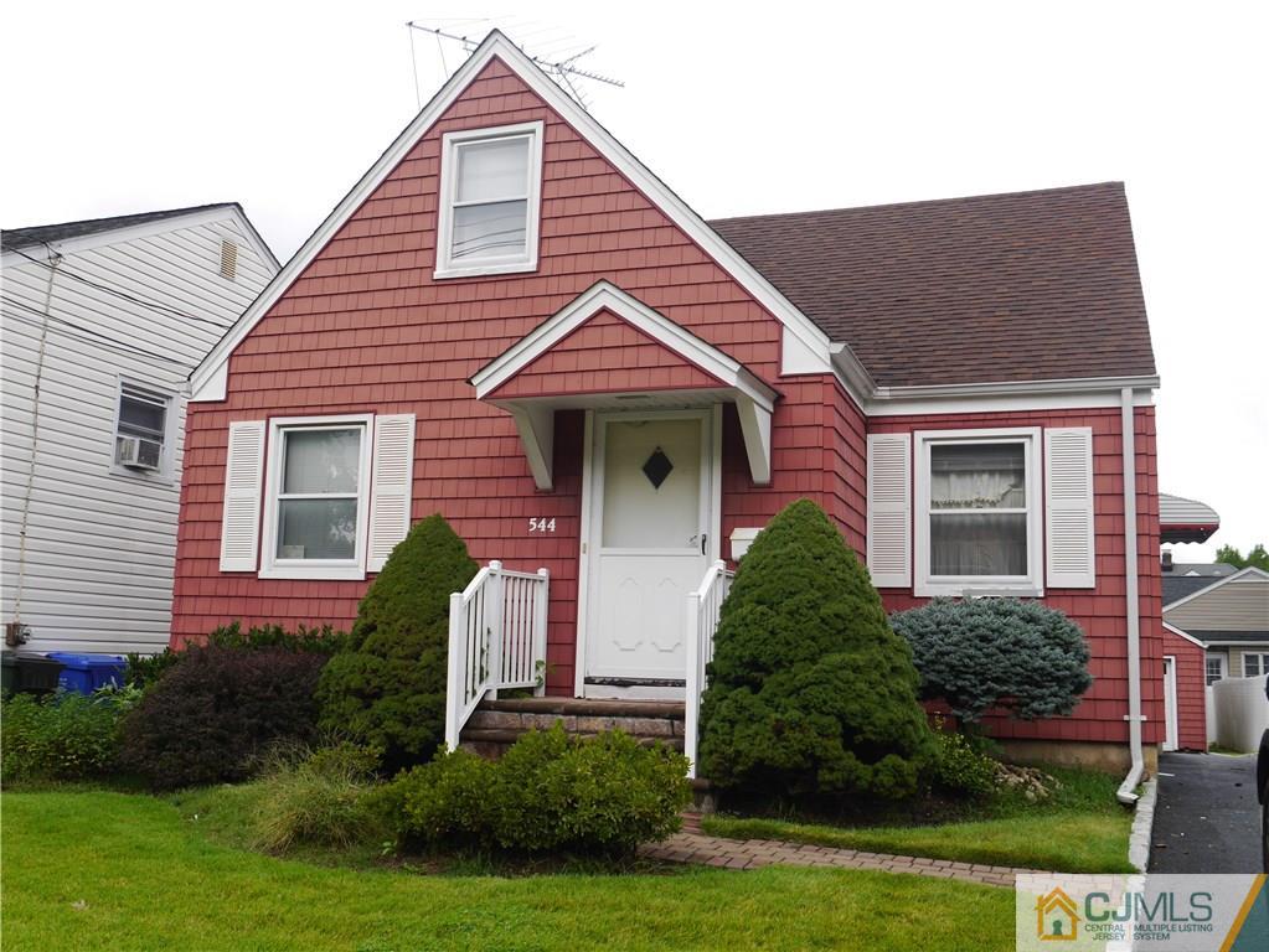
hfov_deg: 42.9
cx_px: 634
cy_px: 476
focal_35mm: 44
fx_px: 1614
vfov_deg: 32.9
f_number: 7.1
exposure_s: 1/200
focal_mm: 22
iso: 160
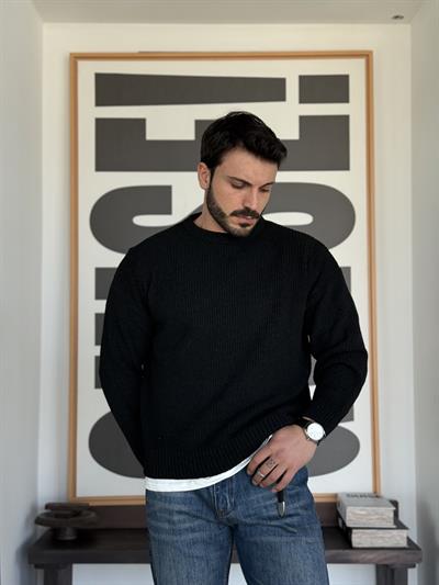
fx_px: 811
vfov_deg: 39.6
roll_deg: +0.0
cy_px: 292
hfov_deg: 30.3
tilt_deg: +3.0
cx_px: 220
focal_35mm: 48
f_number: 1.78
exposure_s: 1/212
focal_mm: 6.76
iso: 125
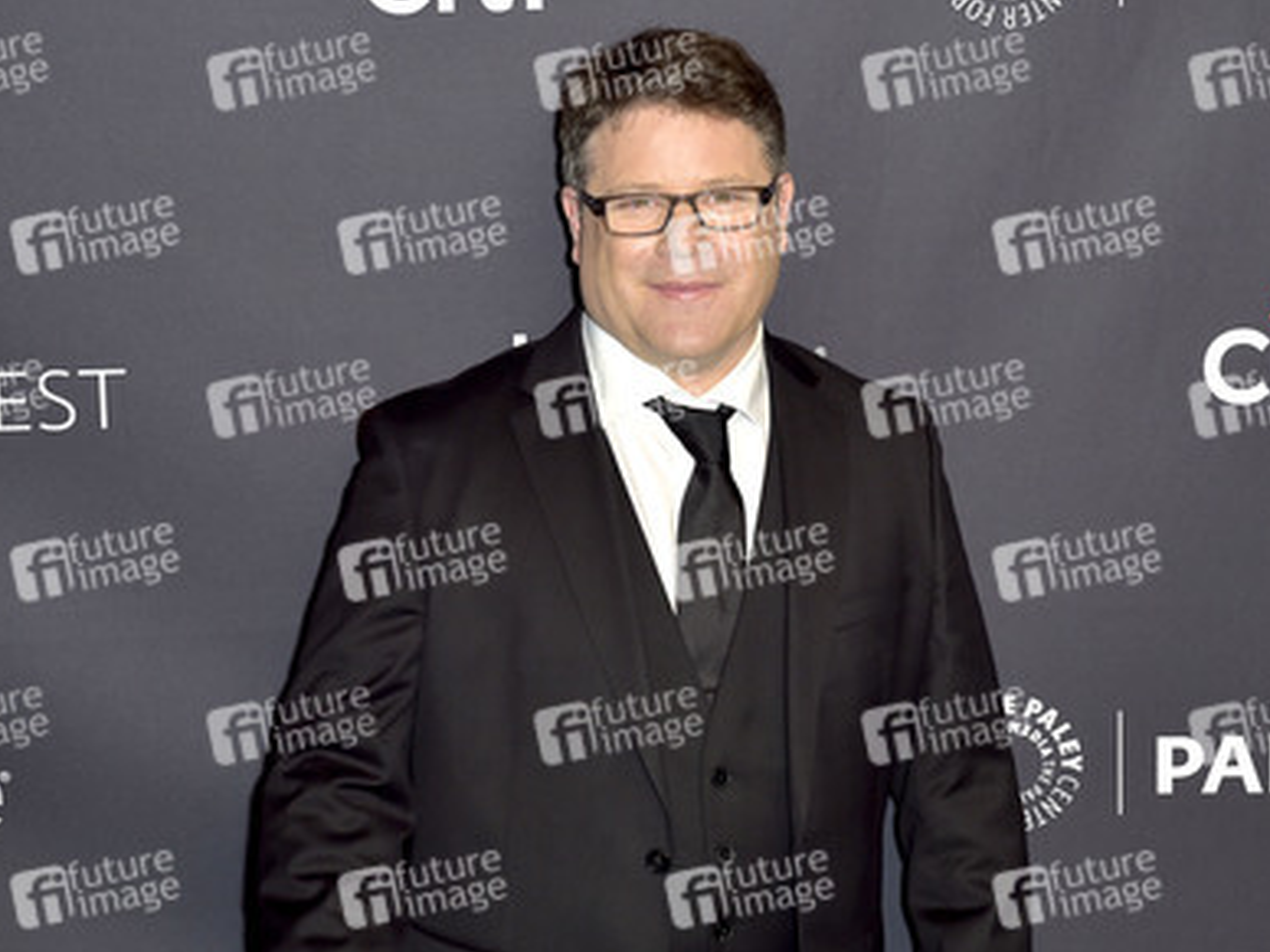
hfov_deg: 25.0
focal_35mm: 78
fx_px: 2862
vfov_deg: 18.9
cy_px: 481
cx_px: 661
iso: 250
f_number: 6.3
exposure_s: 1/250
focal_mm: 70
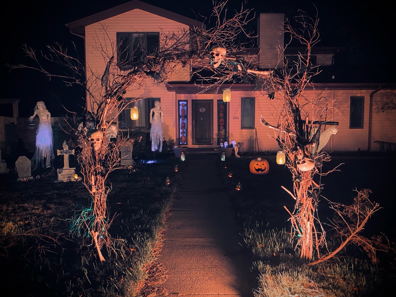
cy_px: 148
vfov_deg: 53.1
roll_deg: +0.4
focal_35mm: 26
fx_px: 297
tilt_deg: -3.7
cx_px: 198
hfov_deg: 67.3
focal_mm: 4.25
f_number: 1.8
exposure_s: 1/30
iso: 800
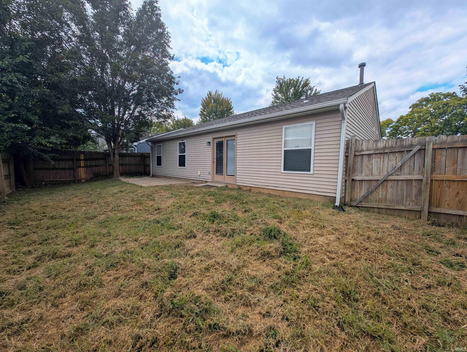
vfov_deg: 94.6
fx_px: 162
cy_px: 176
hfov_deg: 110.5
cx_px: 234
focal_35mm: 12
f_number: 1.95
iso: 39
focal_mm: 2.23
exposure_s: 1/3623
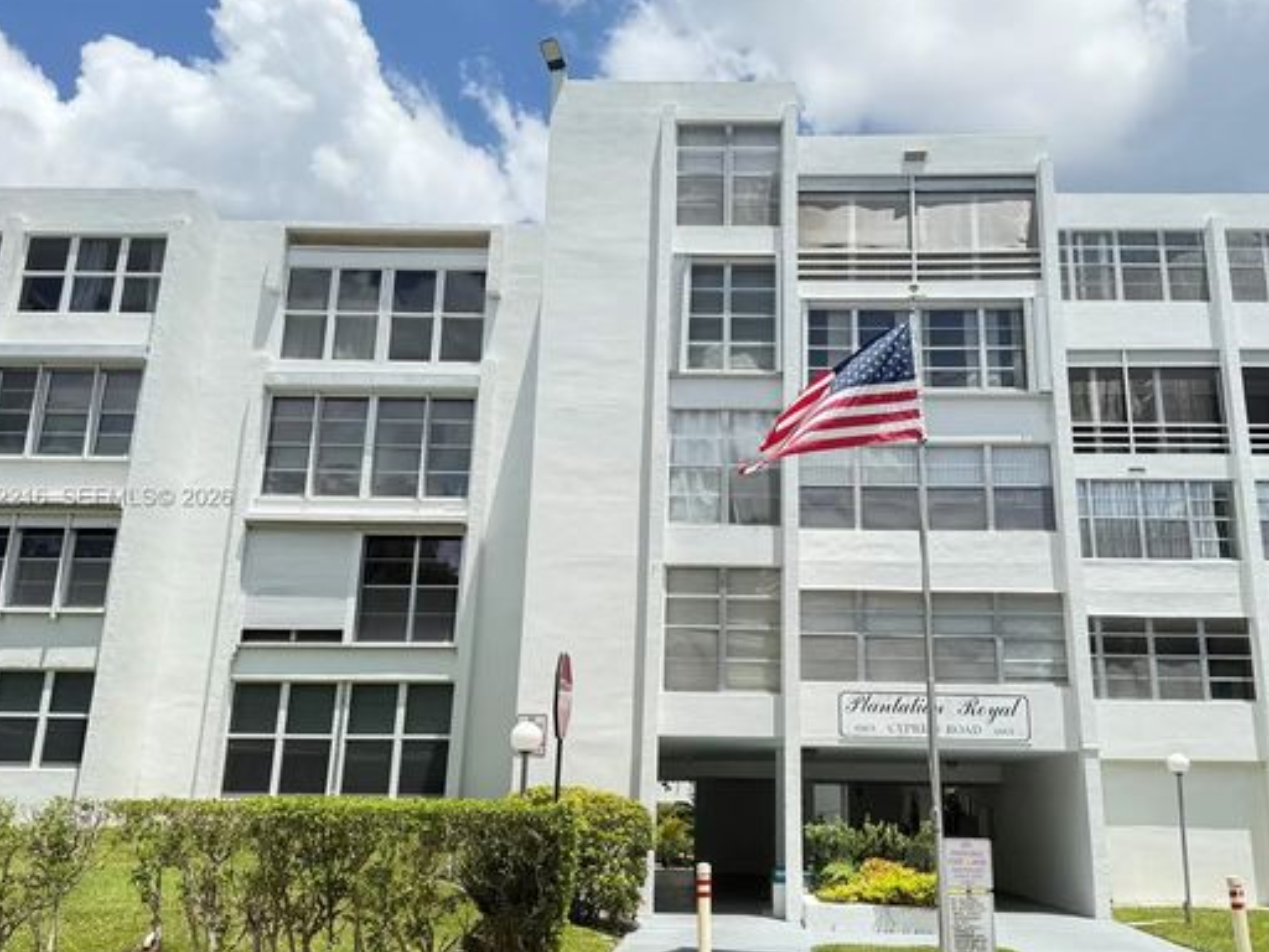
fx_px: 1100
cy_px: 498
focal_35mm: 30
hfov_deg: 59.8
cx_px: 716
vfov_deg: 46.8
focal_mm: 6.76
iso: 80
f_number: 1.78
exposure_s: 1/3279
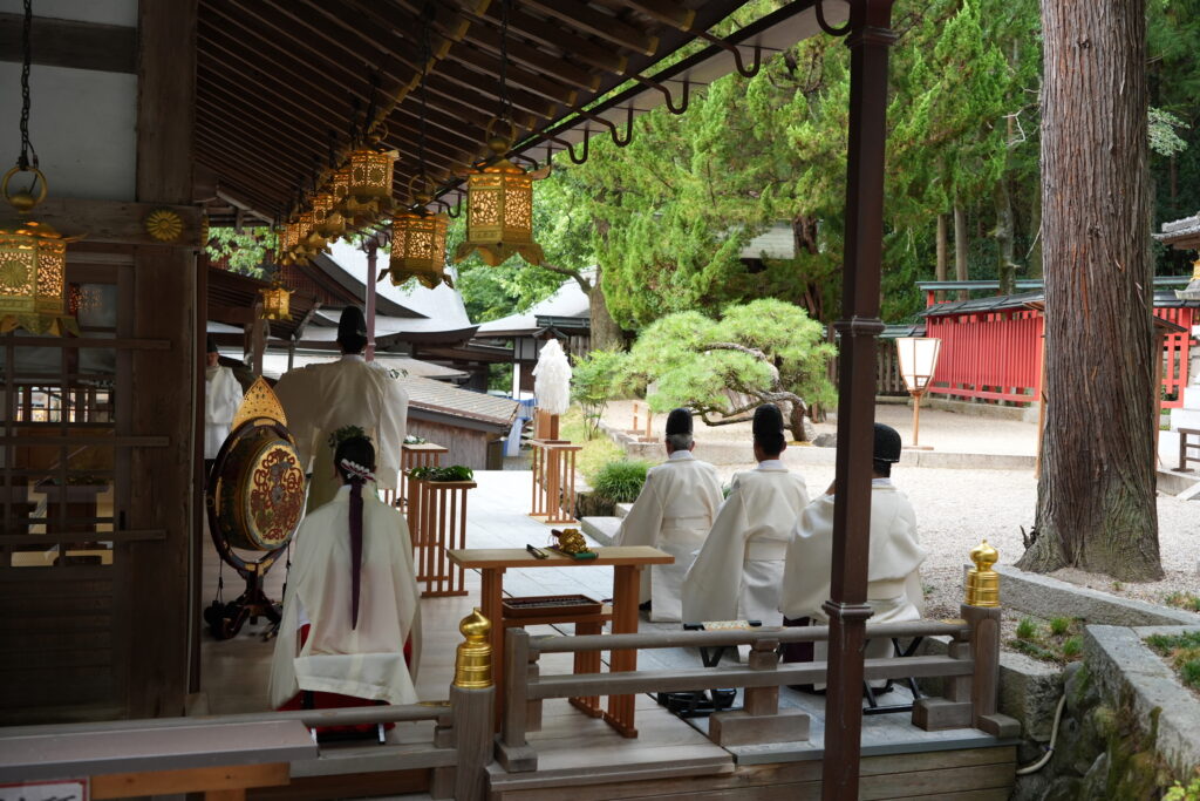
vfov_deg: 36.0
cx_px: 600
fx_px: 1233
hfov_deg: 51.9
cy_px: 400
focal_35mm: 37
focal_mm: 37
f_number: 3.5
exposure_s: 1/125
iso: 800
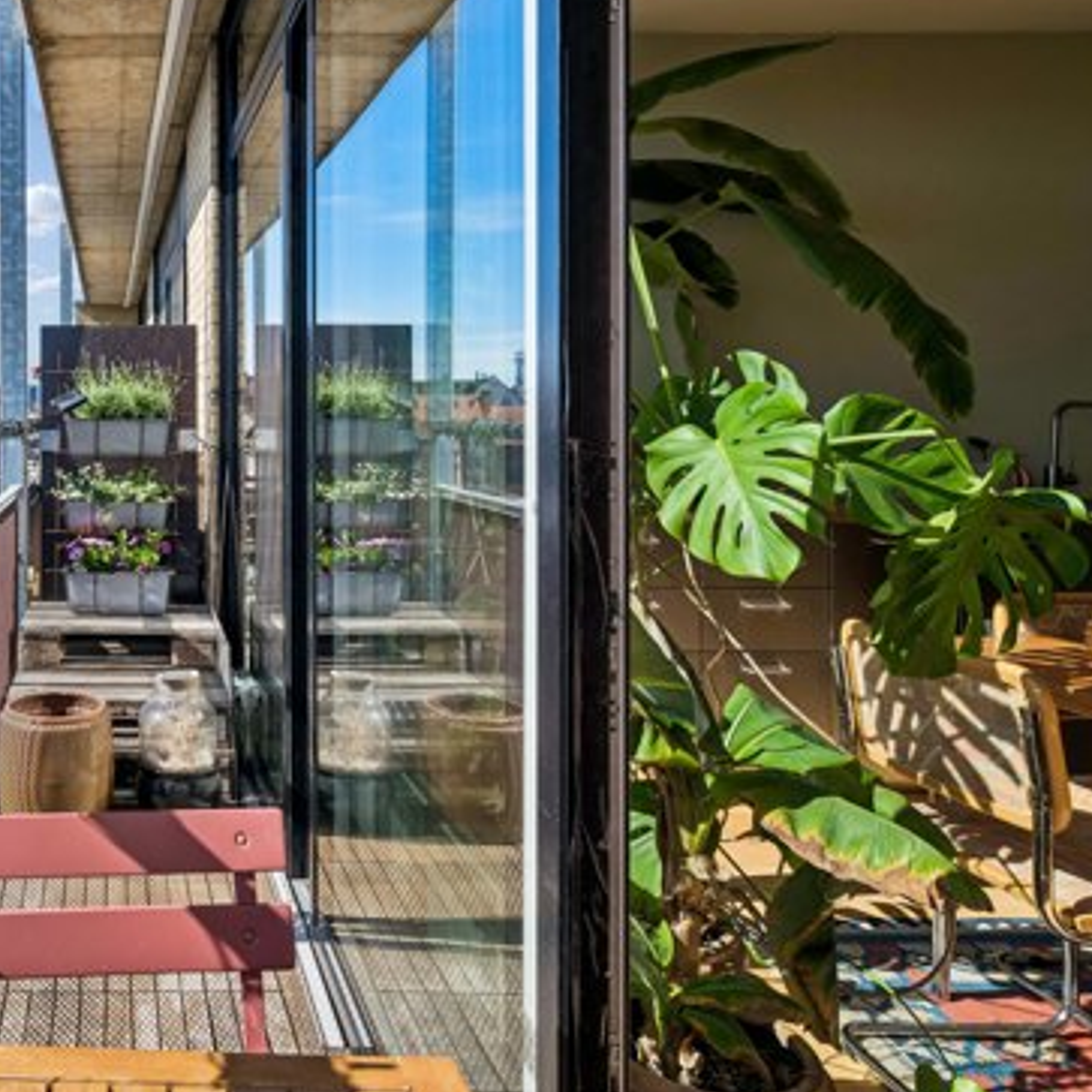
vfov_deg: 53.5
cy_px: 420
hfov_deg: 47.9
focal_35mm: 30
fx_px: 1071
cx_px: 90
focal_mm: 16
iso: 160
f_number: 11
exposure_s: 1/160
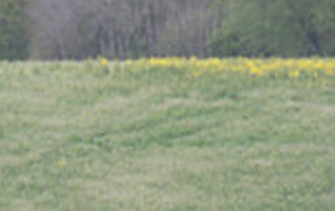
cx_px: 237
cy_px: 448
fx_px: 14159
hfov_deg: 1.4
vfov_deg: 0.9
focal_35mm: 1548
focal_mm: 230
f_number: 5
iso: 400
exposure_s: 1/800
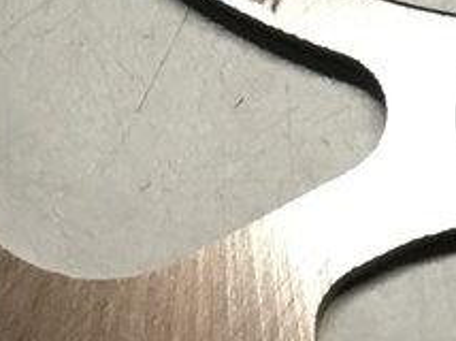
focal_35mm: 217
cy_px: -318
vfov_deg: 6.6
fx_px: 2855
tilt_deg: -66.9
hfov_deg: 9.1
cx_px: 456
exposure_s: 1/33
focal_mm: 4.15
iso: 125
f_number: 2.2
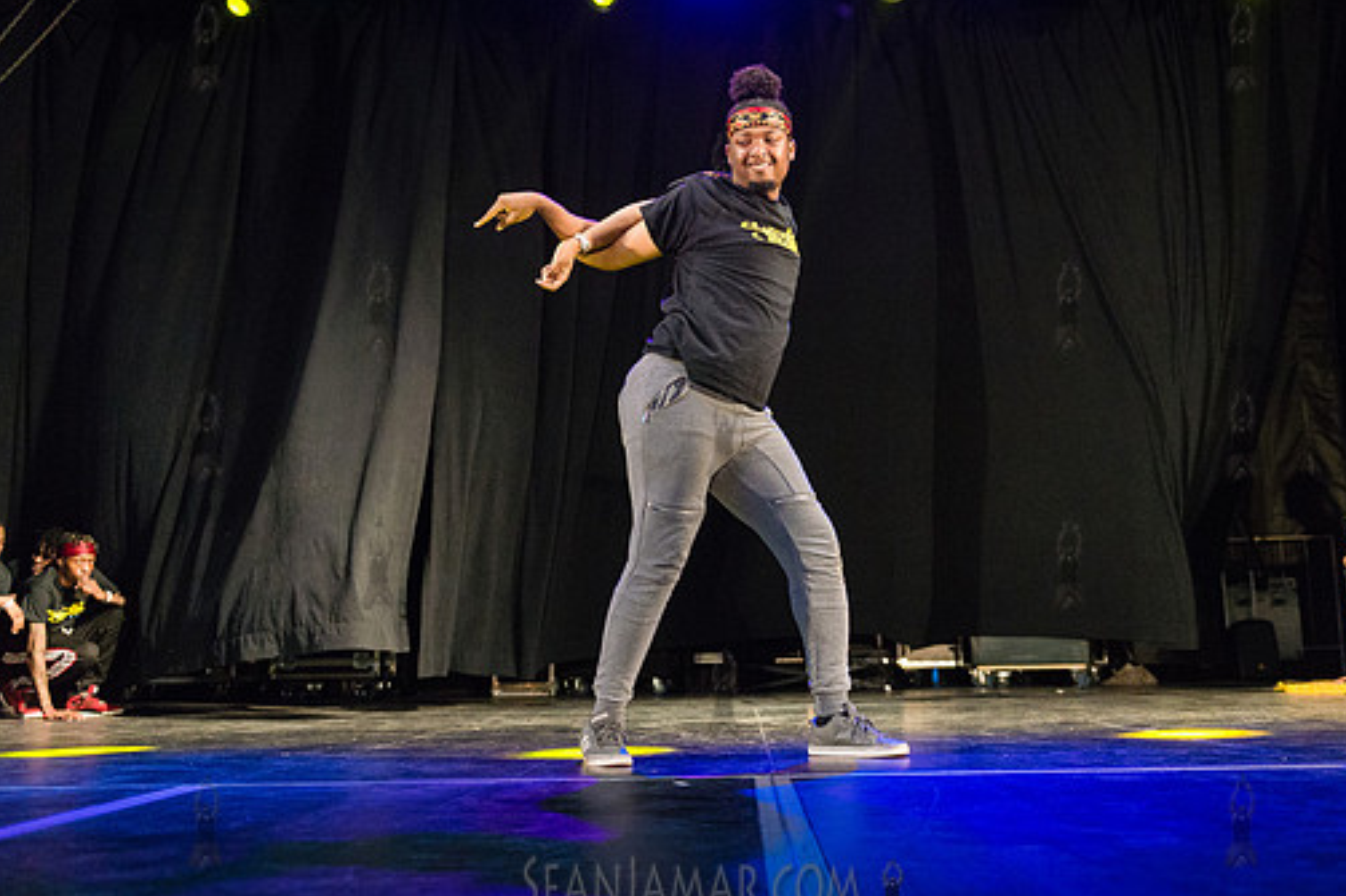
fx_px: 1271
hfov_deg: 55.8
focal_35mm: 34
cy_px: 432
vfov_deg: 38.9
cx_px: 723
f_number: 2.8
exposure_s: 1/1250
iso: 4000
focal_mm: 29
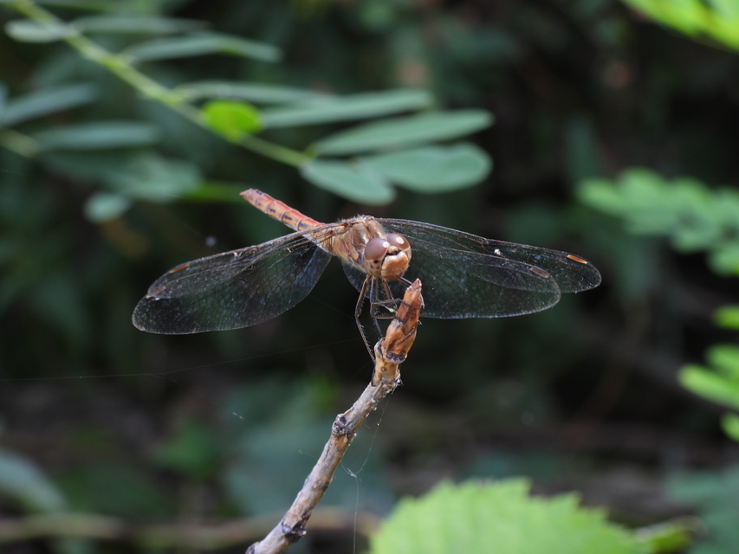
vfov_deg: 14.1
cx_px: 370
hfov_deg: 18.7
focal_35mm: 105
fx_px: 2242
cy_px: 277
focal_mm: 18.7
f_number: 4.5
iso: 100
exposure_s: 1/80
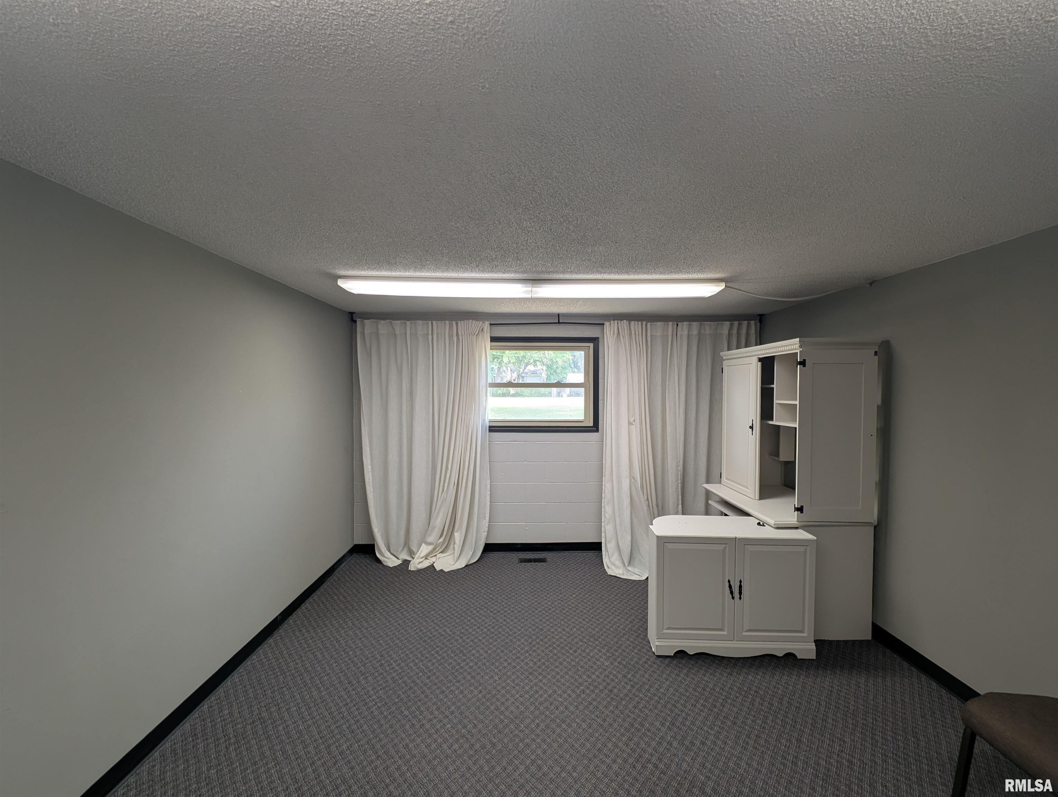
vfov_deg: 94.6
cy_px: 398
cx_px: 529
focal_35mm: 12
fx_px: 367
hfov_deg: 110.5
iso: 39
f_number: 1.95
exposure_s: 1/40
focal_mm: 2.23
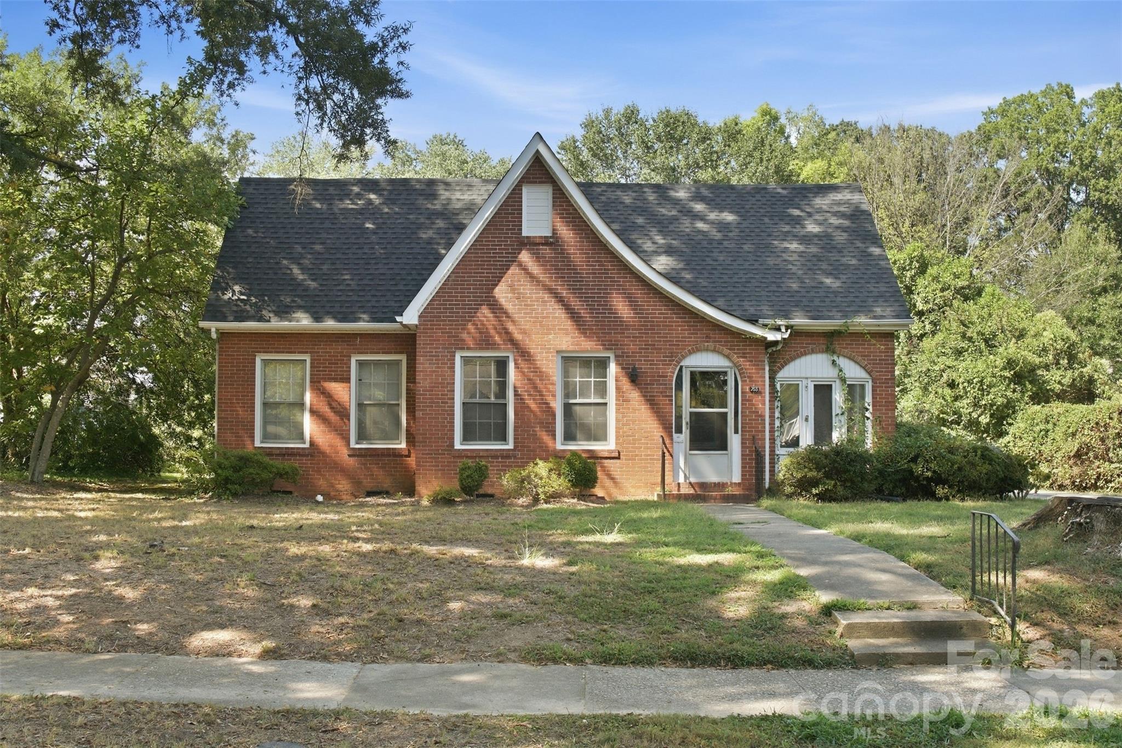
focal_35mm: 34
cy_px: 374
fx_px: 1075
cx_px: 561
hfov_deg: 55.1
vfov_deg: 38.4
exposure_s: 1/100
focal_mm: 23
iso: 200
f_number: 8
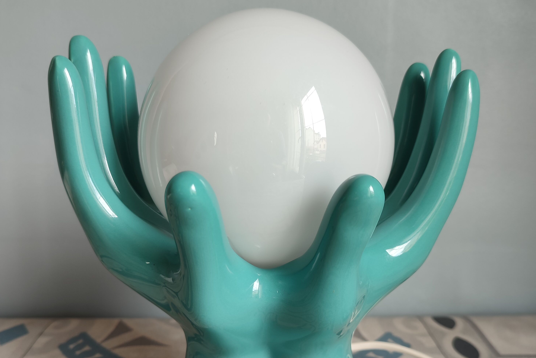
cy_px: 236
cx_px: 272
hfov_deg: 55.8
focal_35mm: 34
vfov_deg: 38.5
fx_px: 506
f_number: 1.89
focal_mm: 5.89
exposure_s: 1/50
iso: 133
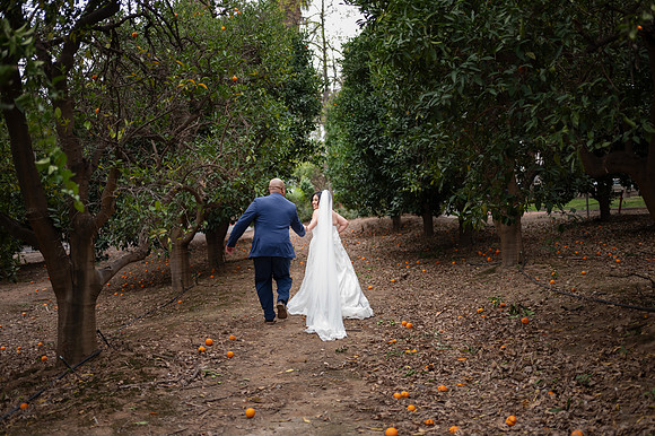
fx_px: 727
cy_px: 218
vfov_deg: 33.4
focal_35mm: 40
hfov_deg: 48.5
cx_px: 328
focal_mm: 40
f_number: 2
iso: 100
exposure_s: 1/80
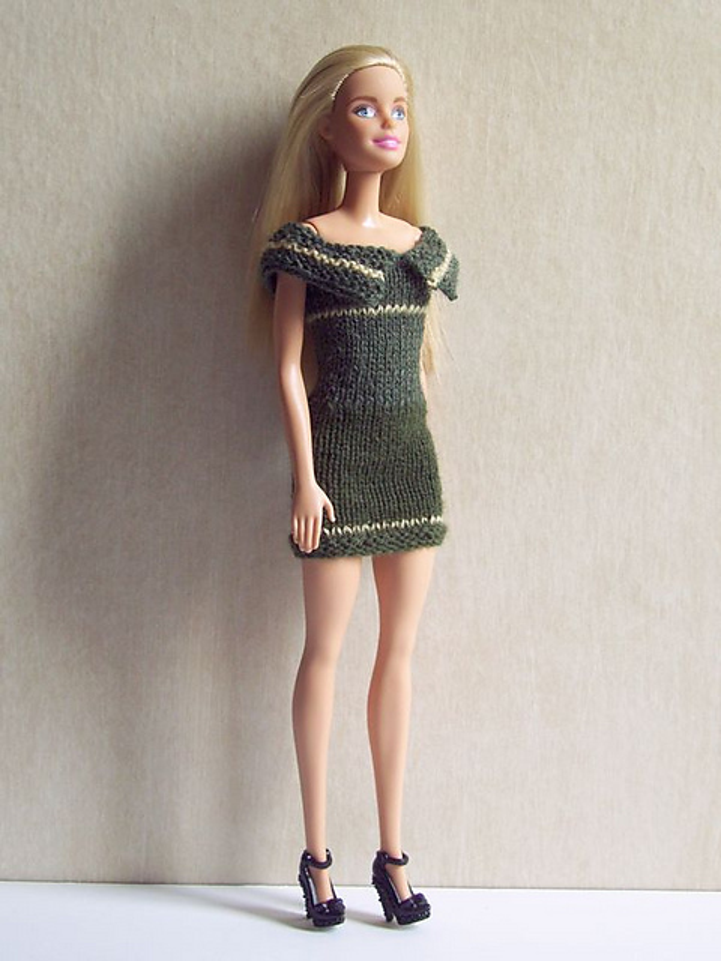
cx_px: 360
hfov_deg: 29.1
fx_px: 1389
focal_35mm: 50
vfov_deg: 38.2
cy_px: 480
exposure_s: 1/30
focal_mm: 8.8
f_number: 4
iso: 100
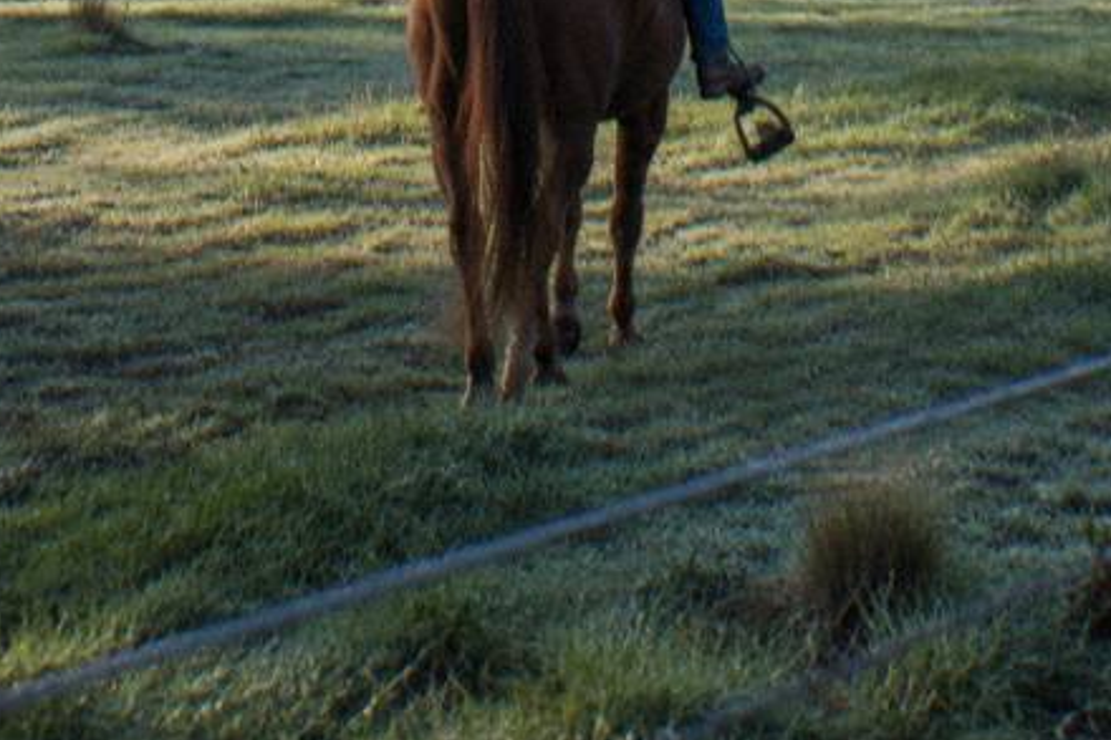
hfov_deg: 12.7
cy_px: -66
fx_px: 4905
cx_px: 1141
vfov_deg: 8.6
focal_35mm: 159
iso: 500
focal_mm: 70
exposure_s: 1/800
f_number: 6.3
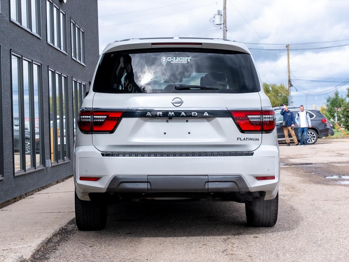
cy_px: 106
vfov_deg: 18.7
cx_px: 181
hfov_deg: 24.8
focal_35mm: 79
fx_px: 793
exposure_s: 1/1250
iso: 100
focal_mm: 52.7
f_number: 4
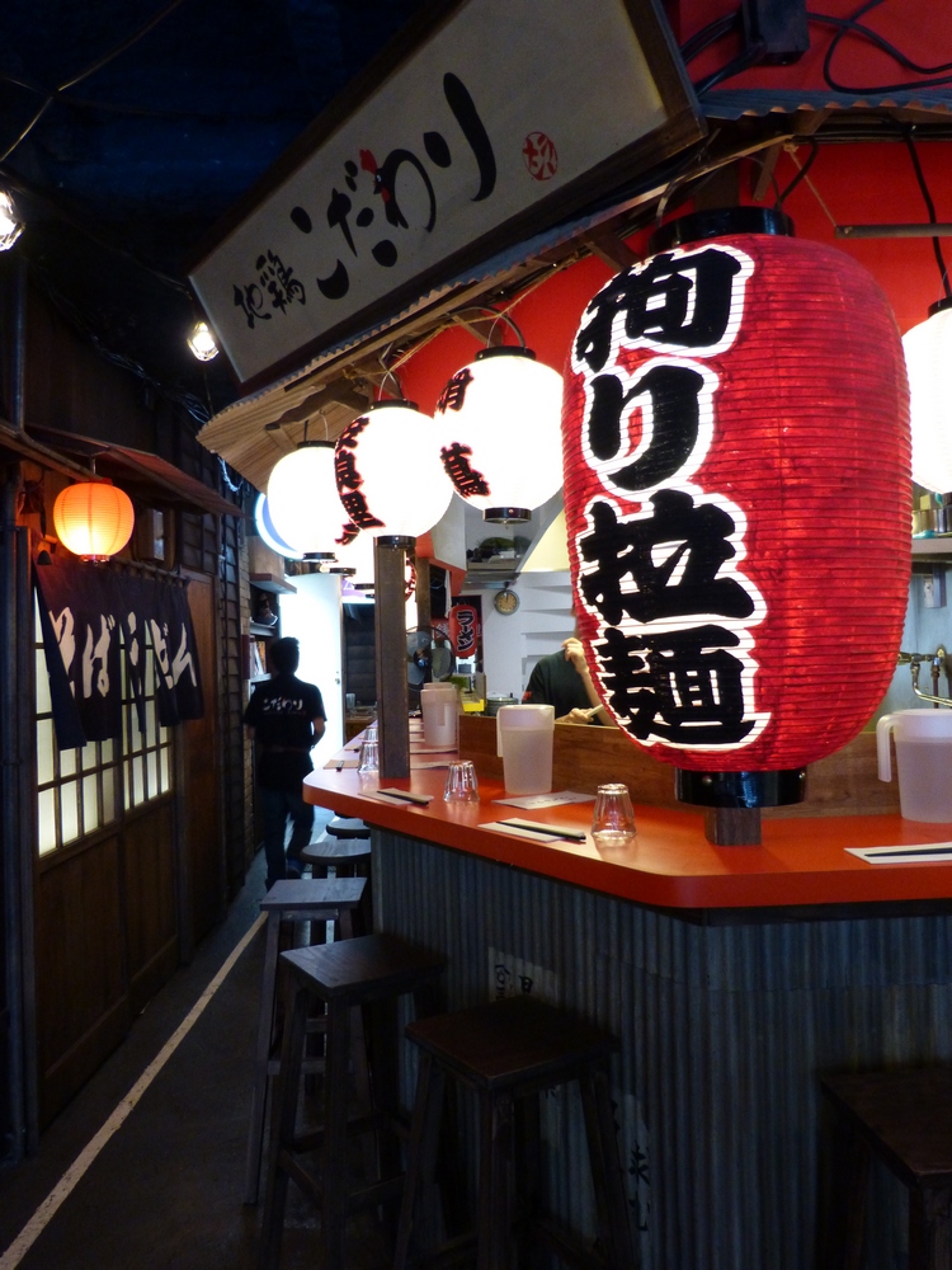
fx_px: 917
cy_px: 635
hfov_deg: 54.9
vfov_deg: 69.4
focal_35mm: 25
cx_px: 476
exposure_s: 1/25
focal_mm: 4.5
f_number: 2.8
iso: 400
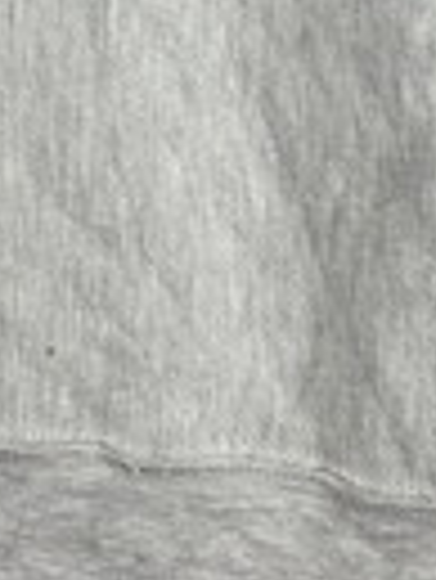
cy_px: -737
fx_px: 2901
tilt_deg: -19.5
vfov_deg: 10.2
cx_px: -90
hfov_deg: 8.5
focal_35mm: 173
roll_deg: -0.8
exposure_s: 1/100
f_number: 1.8
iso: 20
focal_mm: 4
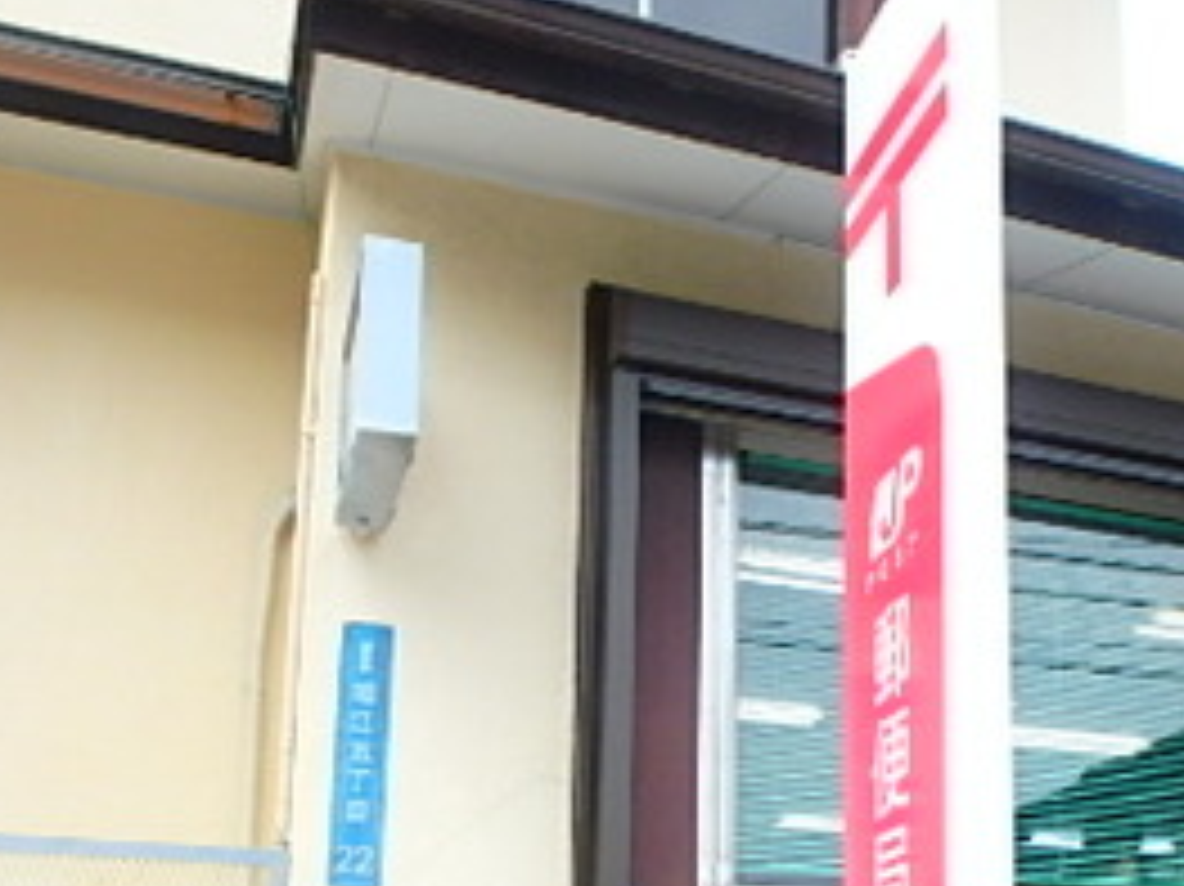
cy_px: 850
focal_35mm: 48
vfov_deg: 28.7
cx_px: 1031
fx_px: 1641
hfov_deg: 37.5
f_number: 3.5
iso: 125
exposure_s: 1/500
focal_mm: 3.7
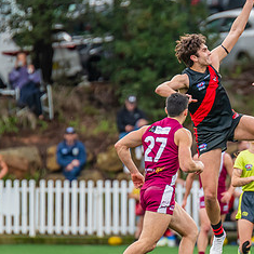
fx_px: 7430
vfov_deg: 2.0
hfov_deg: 2.0
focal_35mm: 895
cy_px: 139
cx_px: 270
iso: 800
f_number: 4.5
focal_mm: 420
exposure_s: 1/1250
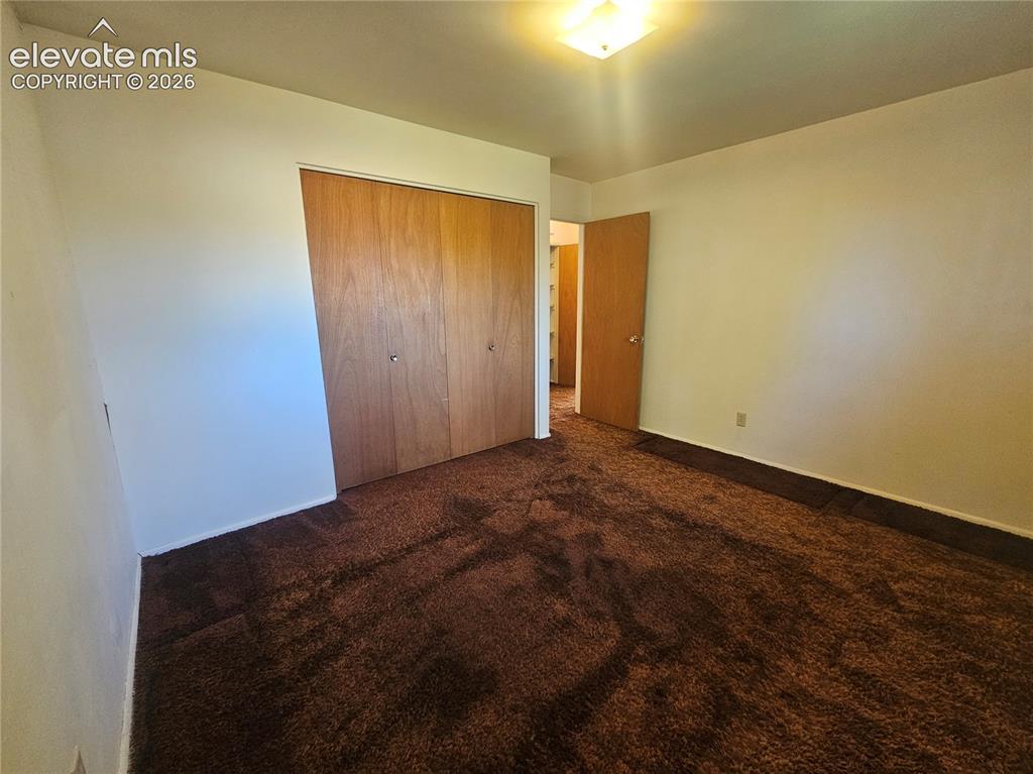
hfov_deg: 106.2
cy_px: 387
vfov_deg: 89.9
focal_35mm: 13
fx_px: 388
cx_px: 516
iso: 320
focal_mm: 2.2
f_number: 2.2
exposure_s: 1/40
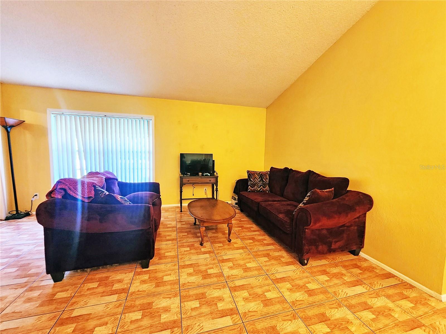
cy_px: 167
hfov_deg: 106.2
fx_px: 167
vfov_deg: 89.9
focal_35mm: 13
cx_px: 223
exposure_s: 1/30
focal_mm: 2.2
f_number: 2.2
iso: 400
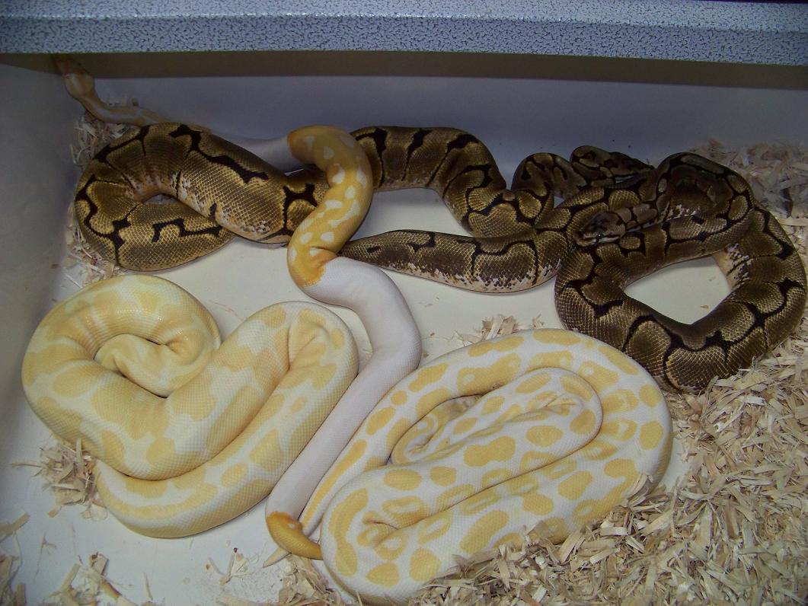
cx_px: 404
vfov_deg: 39.7
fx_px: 840
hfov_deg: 51.3
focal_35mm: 36
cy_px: 303
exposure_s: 1/30
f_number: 2.8
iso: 200
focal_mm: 5.85
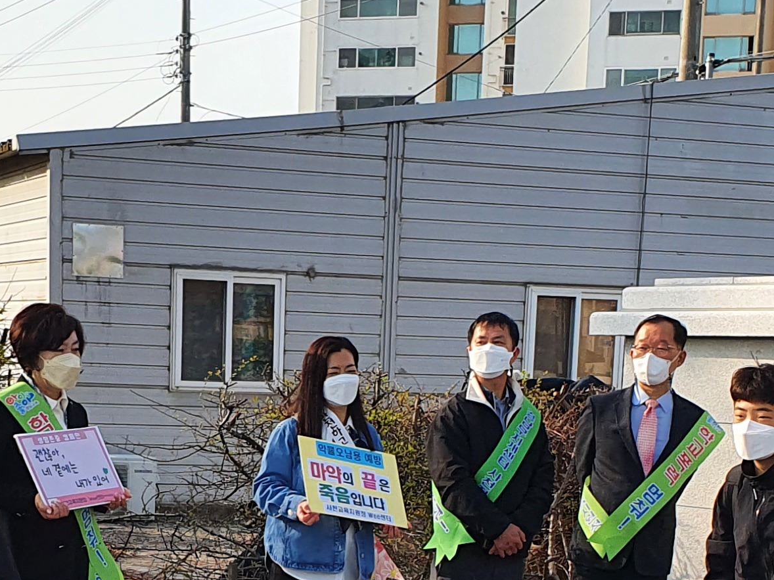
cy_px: 739
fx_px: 1990
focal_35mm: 89
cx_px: 375
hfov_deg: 22.0
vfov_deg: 15.8
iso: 50
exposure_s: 1/816
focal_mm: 4.32
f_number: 2.4
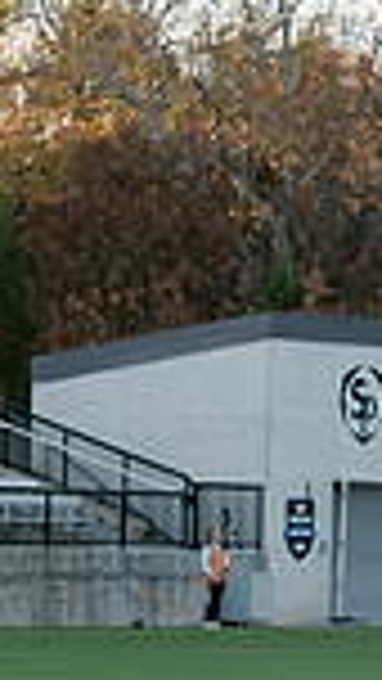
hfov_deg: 4.1
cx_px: 1227
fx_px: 5075
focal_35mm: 282
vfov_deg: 7.6
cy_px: 619
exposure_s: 1/800
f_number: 5.6
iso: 1250
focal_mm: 70
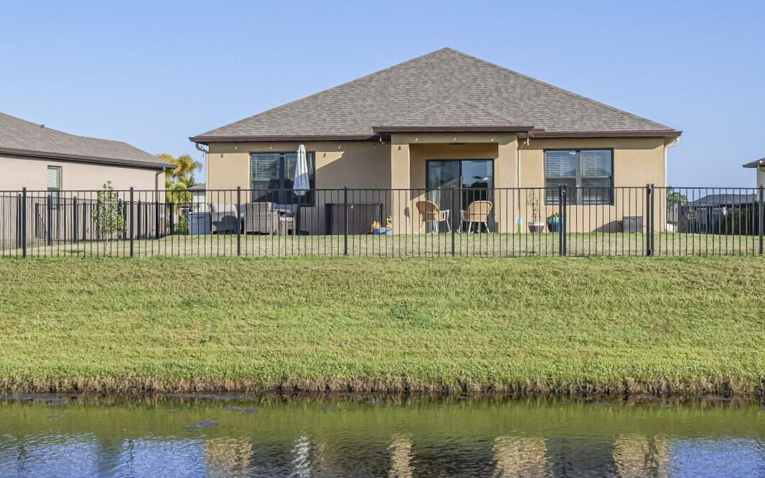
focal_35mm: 47
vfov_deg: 27.4
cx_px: 459
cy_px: 289
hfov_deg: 42.4
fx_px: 980
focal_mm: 18
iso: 100
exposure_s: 1/320
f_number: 6.3
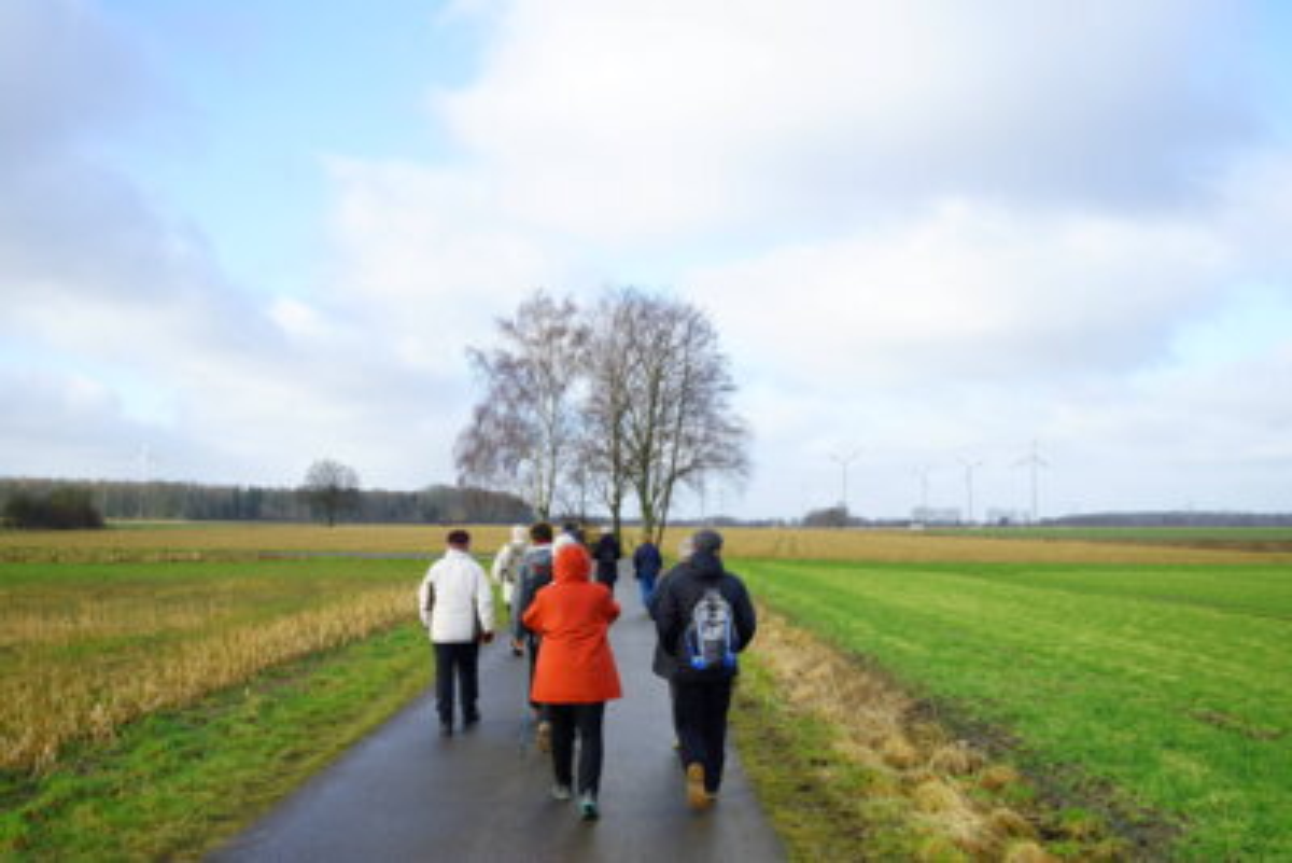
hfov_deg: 50.7
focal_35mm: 38
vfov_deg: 35.1
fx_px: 1364
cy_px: 432
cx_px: 646
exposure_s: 1/200
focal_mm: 38
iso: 100
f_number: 5
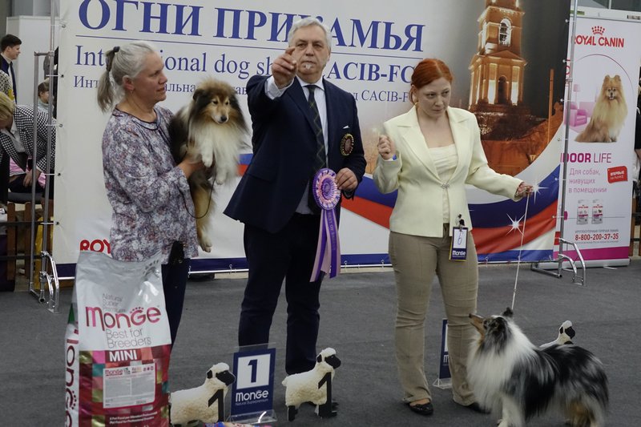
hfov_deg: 30.1
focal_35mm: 67
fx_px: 1193
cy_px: 214
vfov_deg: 20.3
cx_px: 320
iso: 1600
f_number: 2.8
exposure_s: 1/125
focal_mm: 24.75
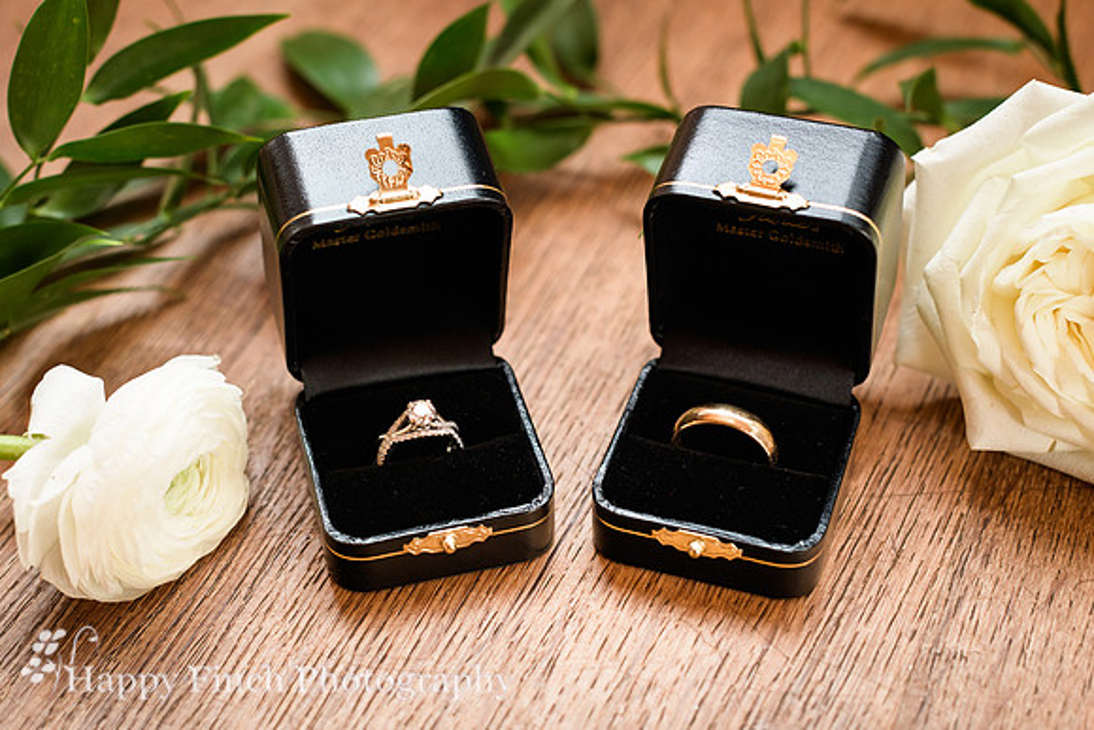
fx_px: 1705
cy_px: 410
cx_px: 480
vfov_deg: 24.1
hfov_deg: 35.5
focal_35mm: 56
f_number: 4
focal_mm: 50
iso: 400
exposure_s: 1/60
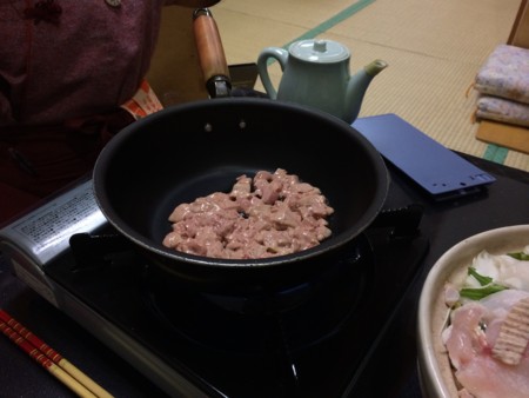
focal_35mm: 30
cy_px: 199
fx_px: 459
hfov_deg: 59.9
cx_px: 264
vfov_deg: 46.8
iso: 80
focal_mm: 4.12
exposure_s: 1/33
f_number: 2.2
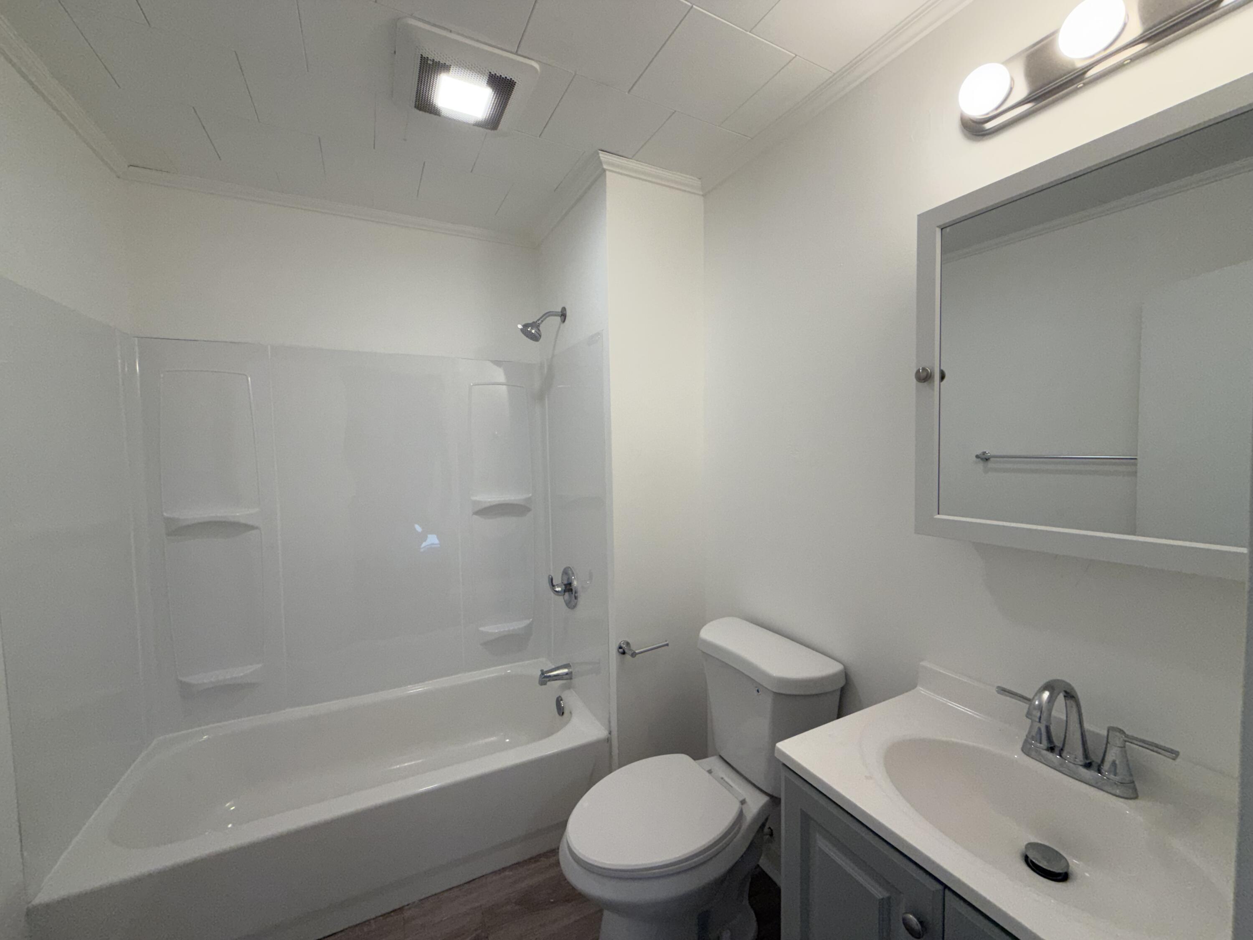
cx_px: 626
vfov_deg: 85.7
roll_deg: +1.5
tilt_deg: -2.8
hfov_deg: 102.1
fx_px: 507
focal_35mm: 14
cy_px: 470
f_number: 2.2
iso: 80
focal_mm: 2.22
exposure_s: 1/120
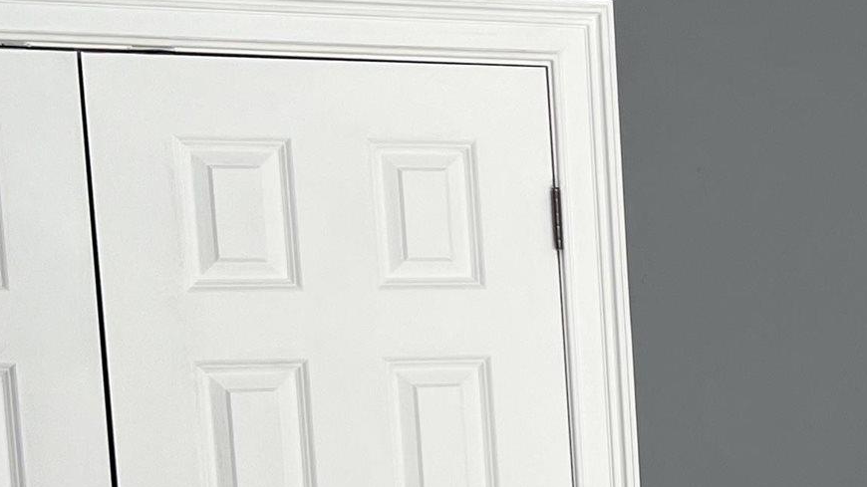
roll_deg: +1.5
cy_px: 618
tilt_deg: -7.2
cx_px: 1286
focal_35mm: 100
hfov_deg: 18.9
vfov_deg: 11.8
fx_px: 2299
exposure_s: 1/121
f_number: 1.5
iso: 32
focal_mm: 5.7
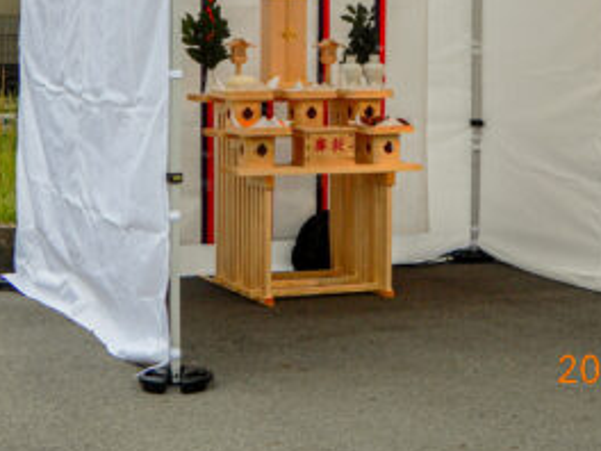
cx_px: 361
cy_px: 9
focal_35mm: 101
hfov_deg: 19.4
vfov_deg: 14.4
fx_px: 1754
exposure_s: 1/250
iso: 80
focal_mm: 8.9
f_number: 4
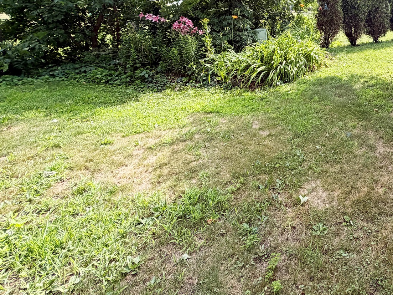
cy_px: 37
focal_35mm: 26
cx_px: 350
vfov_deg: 48.3
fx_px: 295
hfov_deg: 58.2
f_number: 2.2
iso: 50
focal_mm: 2.22
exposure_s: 1/502
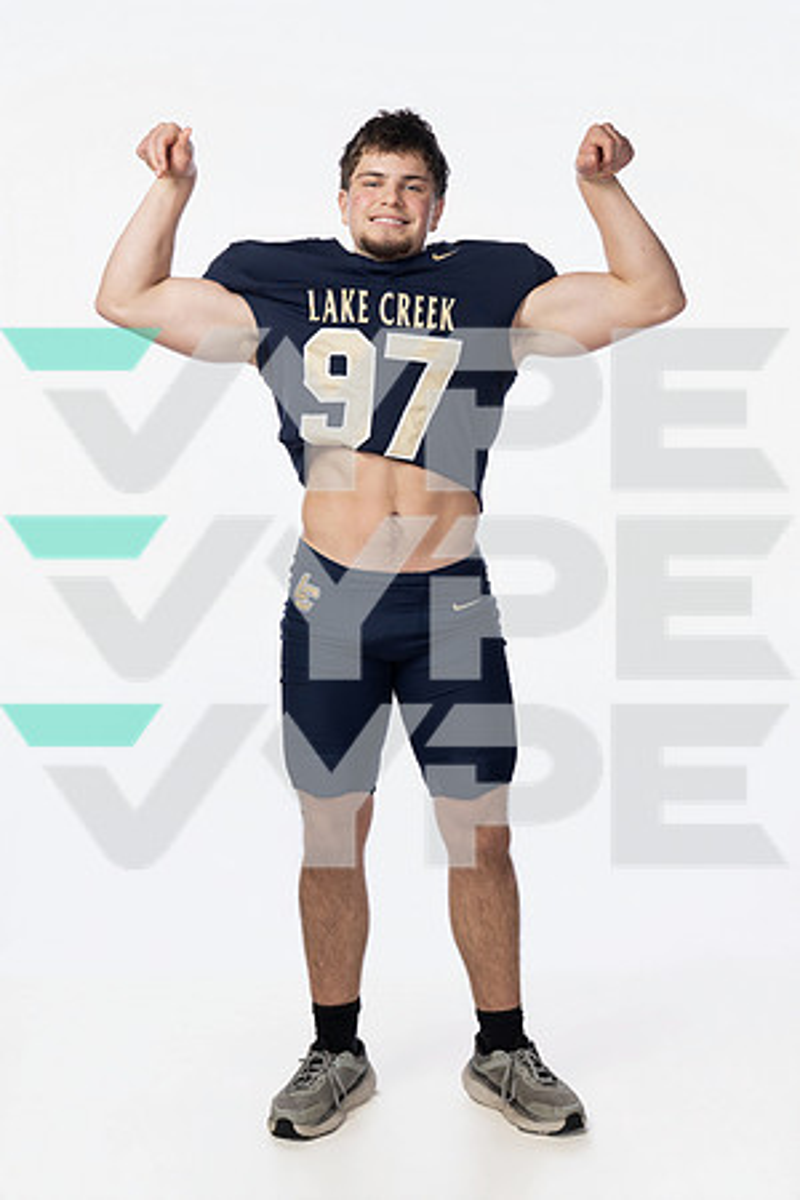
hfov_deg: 22.6
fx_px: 2000
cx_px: 400
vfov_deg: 33.4
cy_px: 600
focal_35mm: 60
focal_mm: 60
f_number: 7.1
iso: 640
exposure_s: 1/250
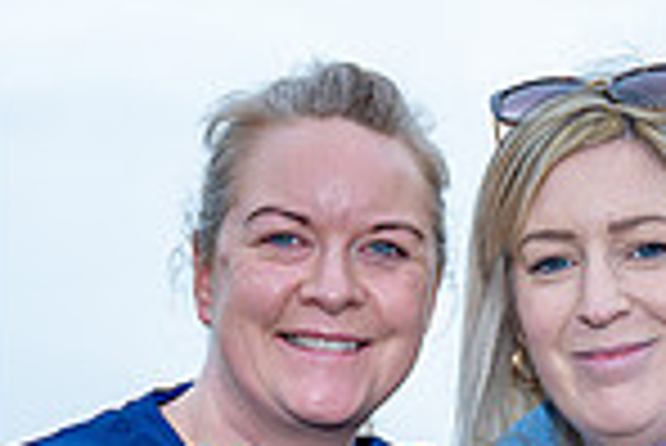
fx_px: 2907
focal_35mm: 157
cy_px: 660
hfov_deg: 13.0
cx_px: 598
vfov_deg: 8.6
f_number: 2.8
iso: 100
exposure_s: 1/200
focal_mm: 40
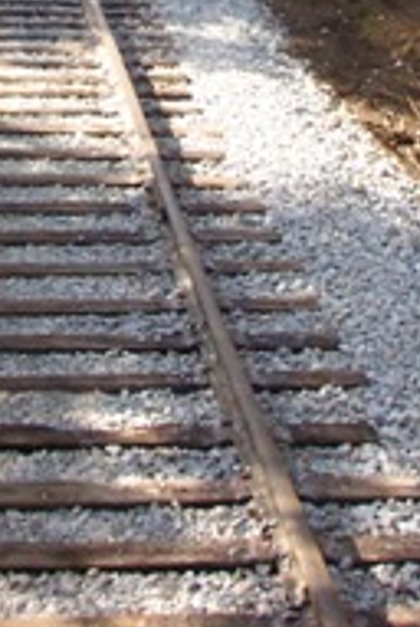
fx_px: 2040
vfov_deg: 16.6
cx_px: 48
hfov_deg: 11.7
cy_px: -174
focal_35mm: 117
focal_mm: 7.5
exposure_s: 1/60
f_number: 9.5
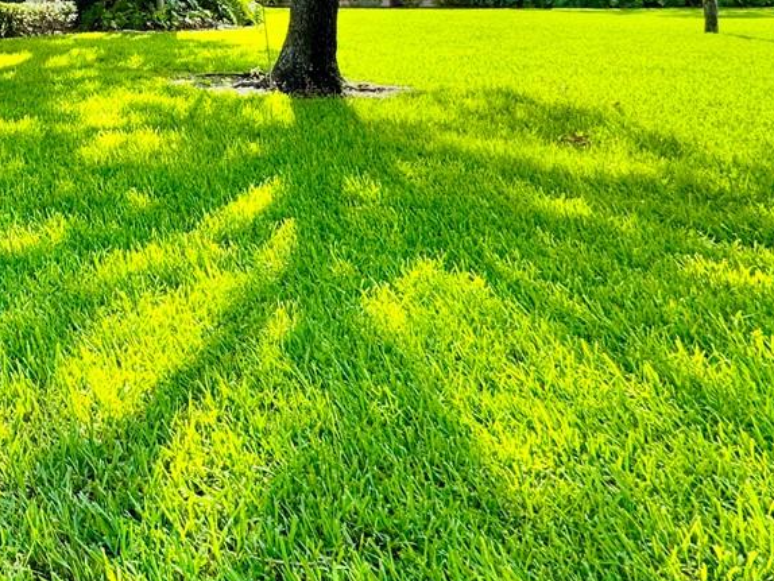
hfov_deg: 36.7
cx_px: -156
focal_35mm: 39
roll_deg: +2.1
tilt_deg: +6.0
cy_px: -85
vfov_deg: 31.8
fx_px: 872
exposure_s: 1/414
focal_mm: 2.22
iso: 40
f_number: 2.2
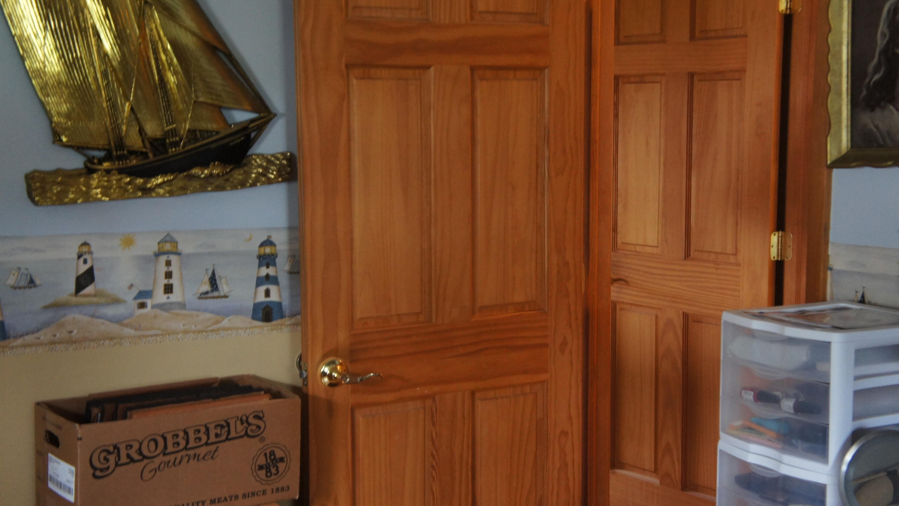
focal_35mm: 53
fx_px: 1252
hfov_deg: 39.5
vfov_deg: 22.8
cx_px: 450
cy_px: 273
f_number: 4.5
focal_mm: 33
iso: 1600
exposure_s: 1/50
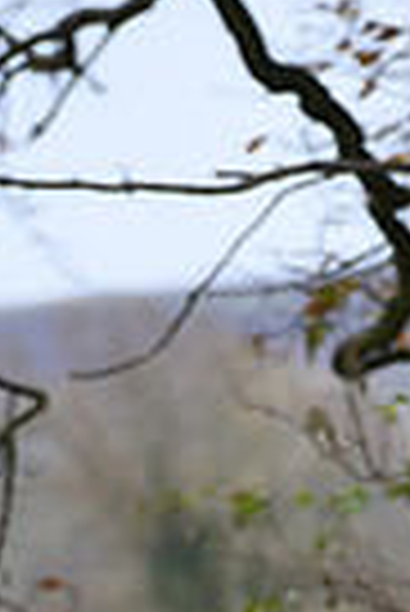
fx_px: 14125
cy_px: 1278
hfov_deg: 1.7
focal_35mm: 829
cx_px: 653
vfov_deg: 2.5
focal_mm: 195
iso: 2000
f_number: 5.6
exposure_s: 1/1000
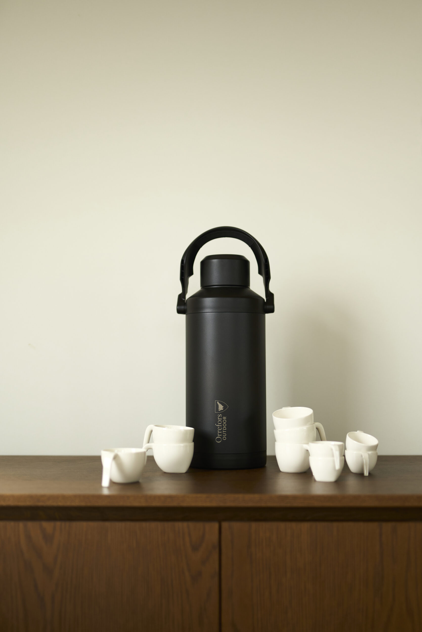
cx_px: 211
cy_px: 316
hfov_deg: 27.0
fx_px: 879
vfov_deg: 39.6
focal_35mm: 50
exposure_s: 1/80
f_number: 1.4
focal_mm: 50
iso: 320
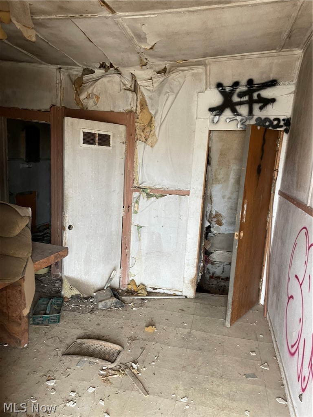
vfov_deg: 67.3
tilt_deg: -9.9
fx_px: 313
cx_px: 156
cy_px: 208
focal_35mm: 26
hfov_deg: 53.1
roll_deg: -0.9
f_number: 1.6
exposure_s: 1/60
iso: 160
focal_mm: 4.2
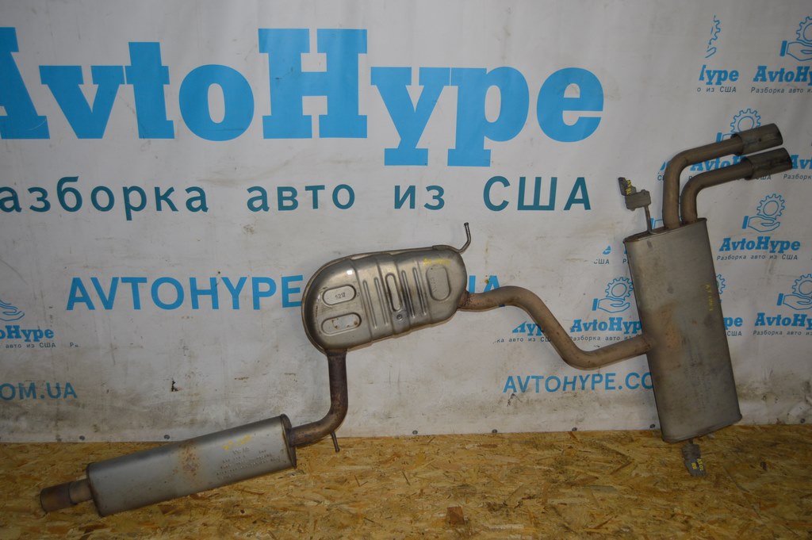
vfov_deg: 39.9
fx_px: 744
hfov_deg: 57.3
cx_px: 406
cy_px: 270
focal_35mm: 33
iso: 400
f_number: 4
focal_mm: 22
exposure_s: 1/60
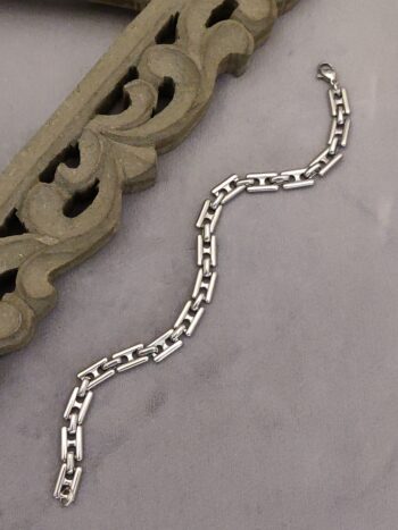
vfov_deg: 69.4
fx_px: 383
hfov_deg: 54.9
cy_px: 265
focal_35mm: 25
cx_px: 199
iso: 2000
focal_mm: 4.25
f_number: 1.7
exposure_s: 1/14
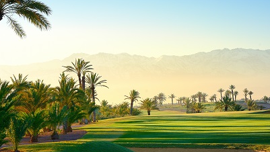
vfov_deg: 7.8
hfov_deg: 13.9
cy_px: 76
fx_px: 1110
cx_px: 149
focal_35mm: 155
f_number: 9
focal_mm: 110
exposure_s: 1/250
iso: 320
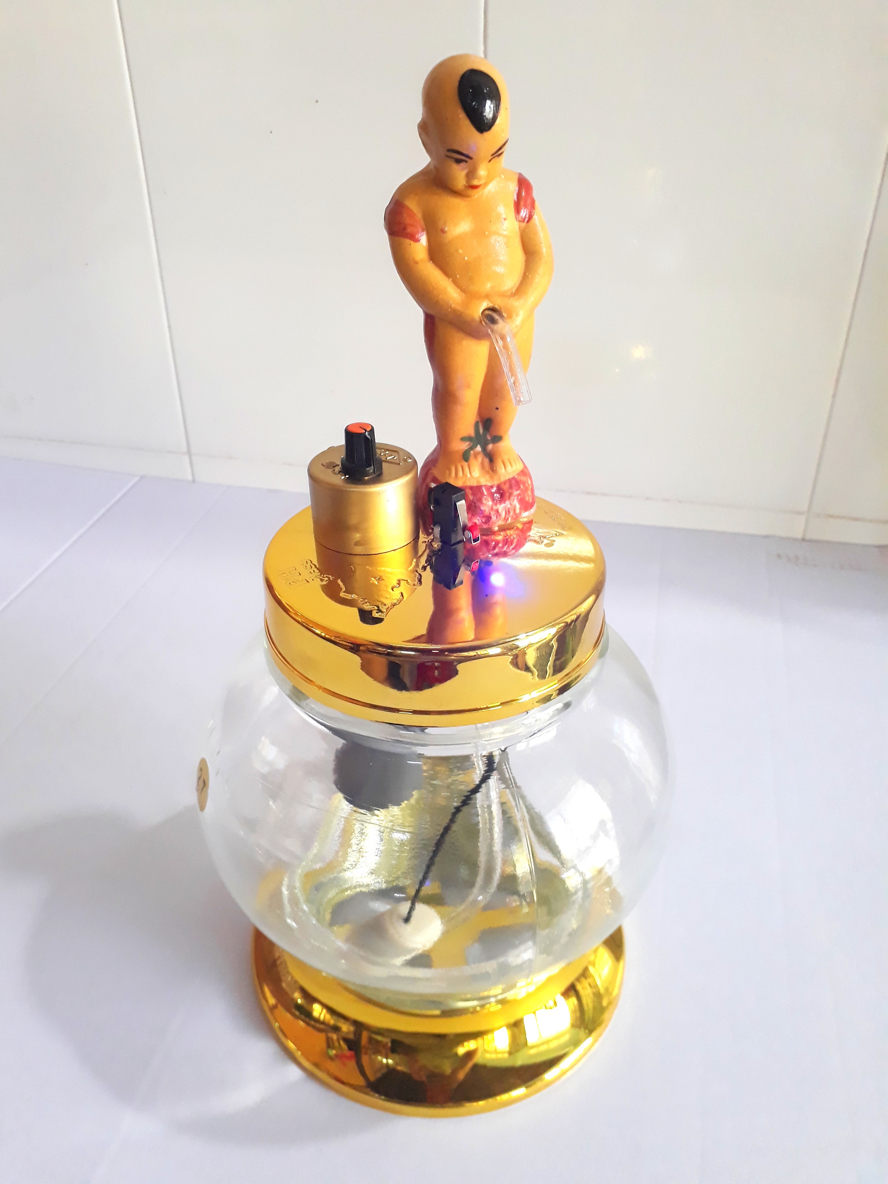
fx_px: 924
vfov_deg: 65.3
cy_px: 592
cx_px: 444
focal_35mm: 27
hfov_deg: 51.4
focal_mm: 3.6
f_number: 1.9
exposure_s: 1/33
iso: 160
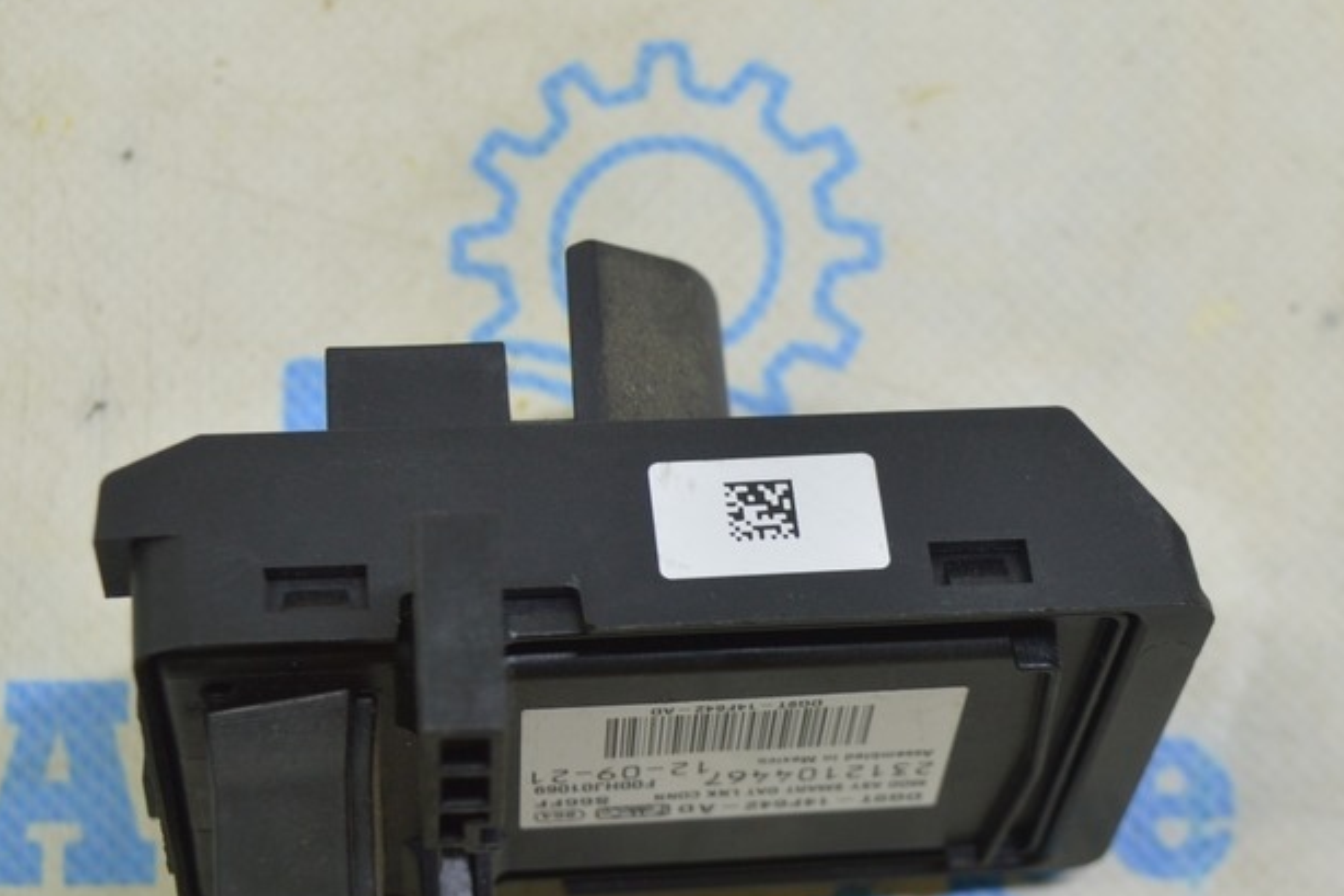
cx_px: 731
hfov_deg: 25.4
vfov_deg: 16.9
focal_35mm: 80
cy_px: 687
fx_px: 2986
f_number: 5.6
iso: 400
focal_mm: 32
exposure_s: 1/25
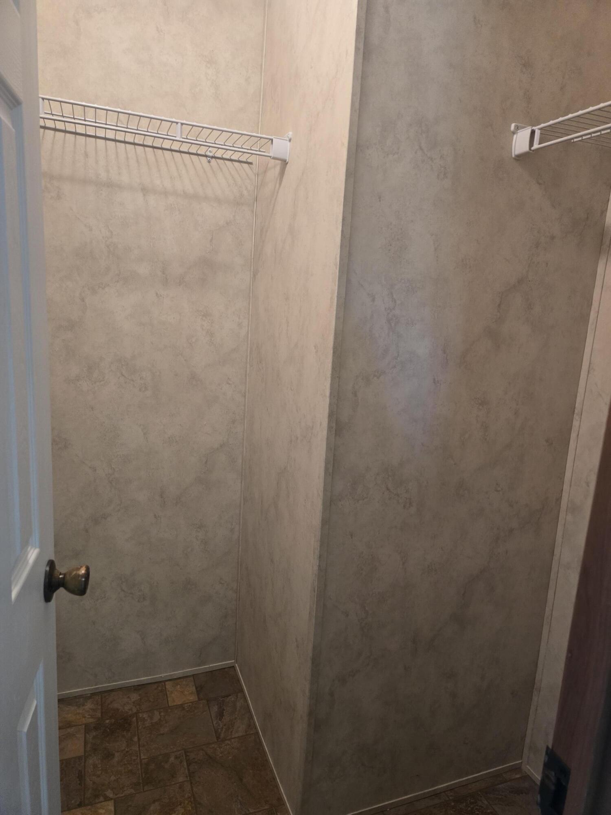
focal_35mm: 23
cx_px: 306
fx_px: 541
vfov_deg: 73.9
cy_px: 408
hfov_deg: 58.9
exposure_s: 1/60
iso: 500
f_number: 1.7
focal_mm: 6.3
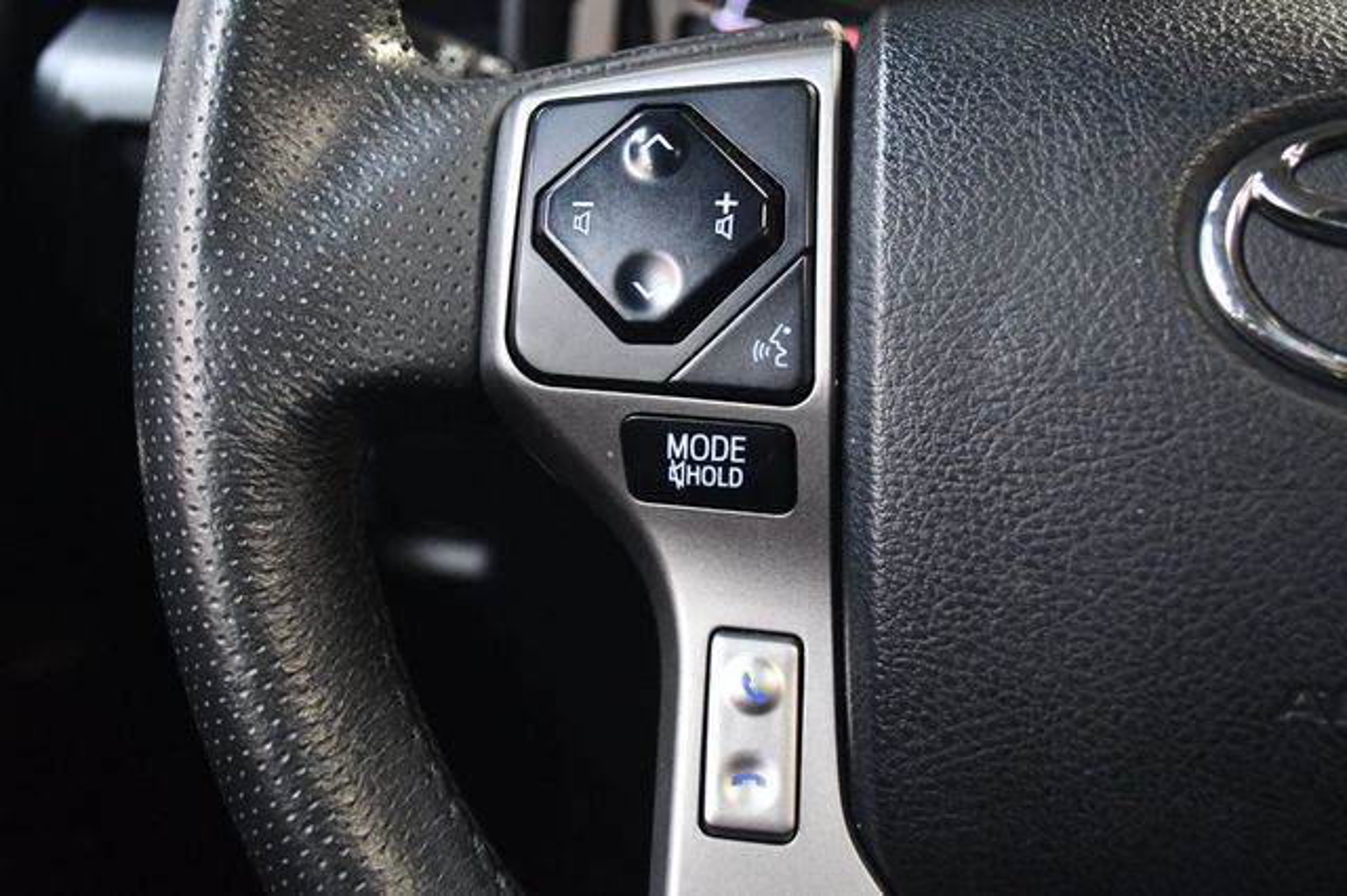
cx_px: 674
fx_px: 1683
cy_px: 448
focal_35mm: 45
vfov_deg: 29.8
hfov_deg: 43.6
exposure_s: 1/60
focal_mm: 30
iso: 6400
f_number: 4.5
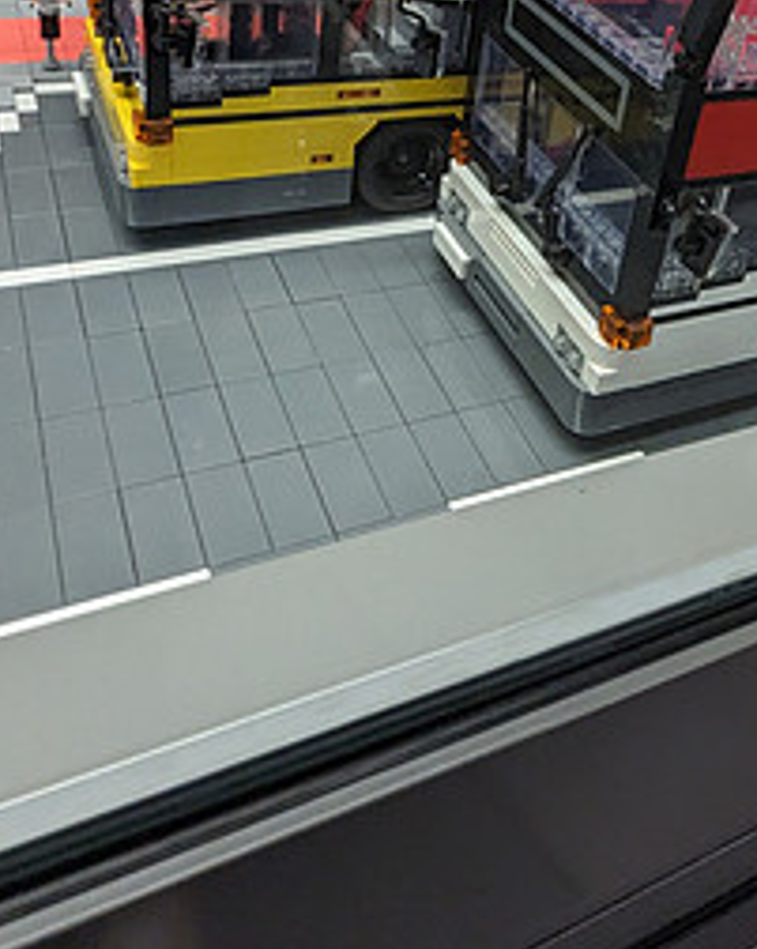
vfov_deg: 47.2
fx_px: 1010
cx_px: 561
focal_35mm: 36
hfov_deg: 40.0
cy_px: 171
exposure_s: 1/100
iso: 348
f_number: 2.2
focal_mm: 2.35
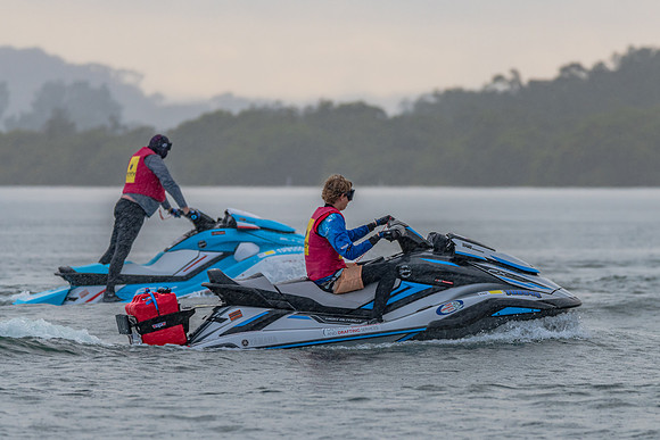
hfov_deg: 4.9
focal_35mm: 421
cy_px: 248
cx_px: 389
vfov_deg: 3.3
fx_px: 7722
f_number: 6
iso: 800
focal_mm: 350
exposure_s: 1/500
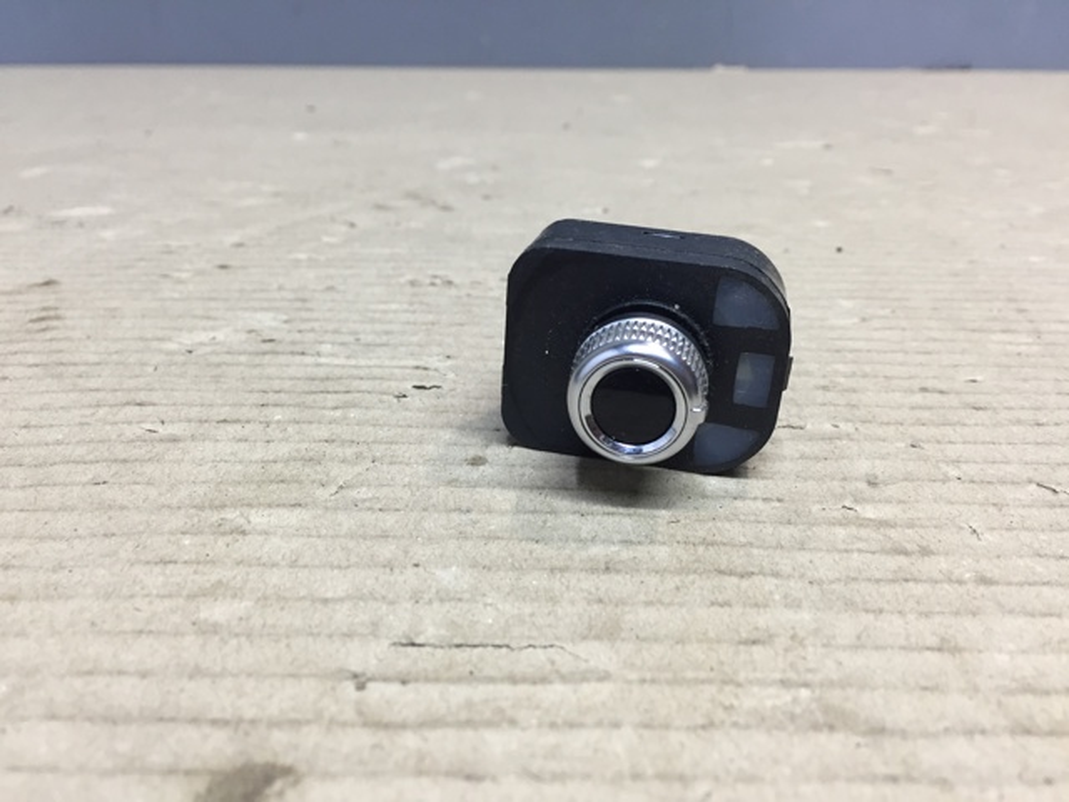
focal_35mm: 29
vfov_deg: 48.2
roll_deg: -1.6
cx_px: 534
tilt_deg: -25.0
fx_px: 896
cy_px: 401
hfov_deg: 61.7
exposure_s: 1/33
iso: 64
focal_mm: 4.15
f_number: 2.2
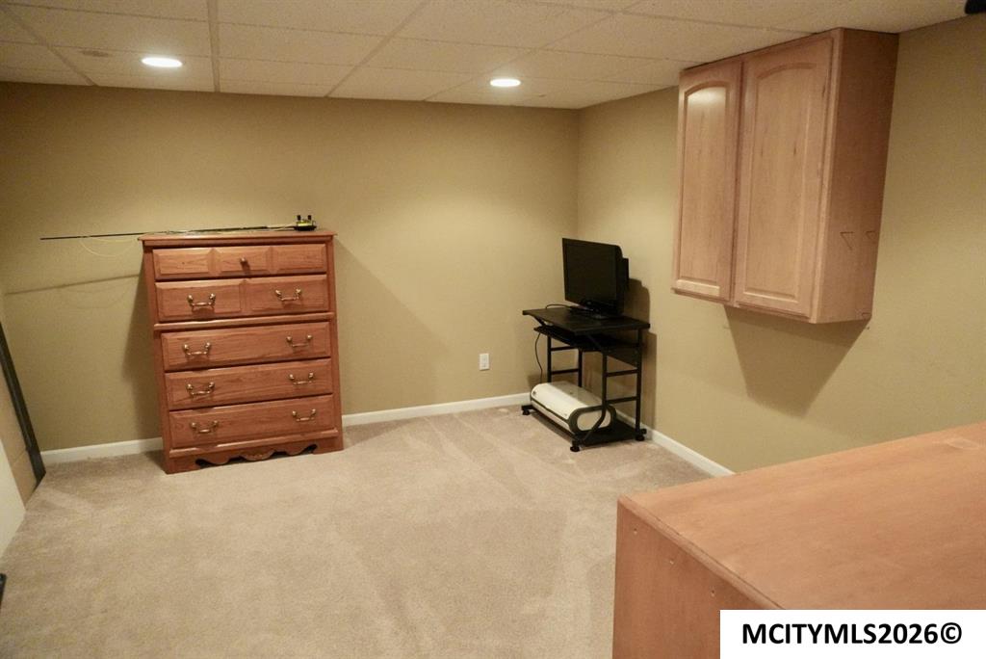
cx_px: 493
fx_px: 658
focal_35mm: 24
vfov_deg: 53.2
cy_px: 330
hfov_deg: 73.7
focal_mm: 16
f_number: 3.5
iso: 6400
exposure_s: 1/160
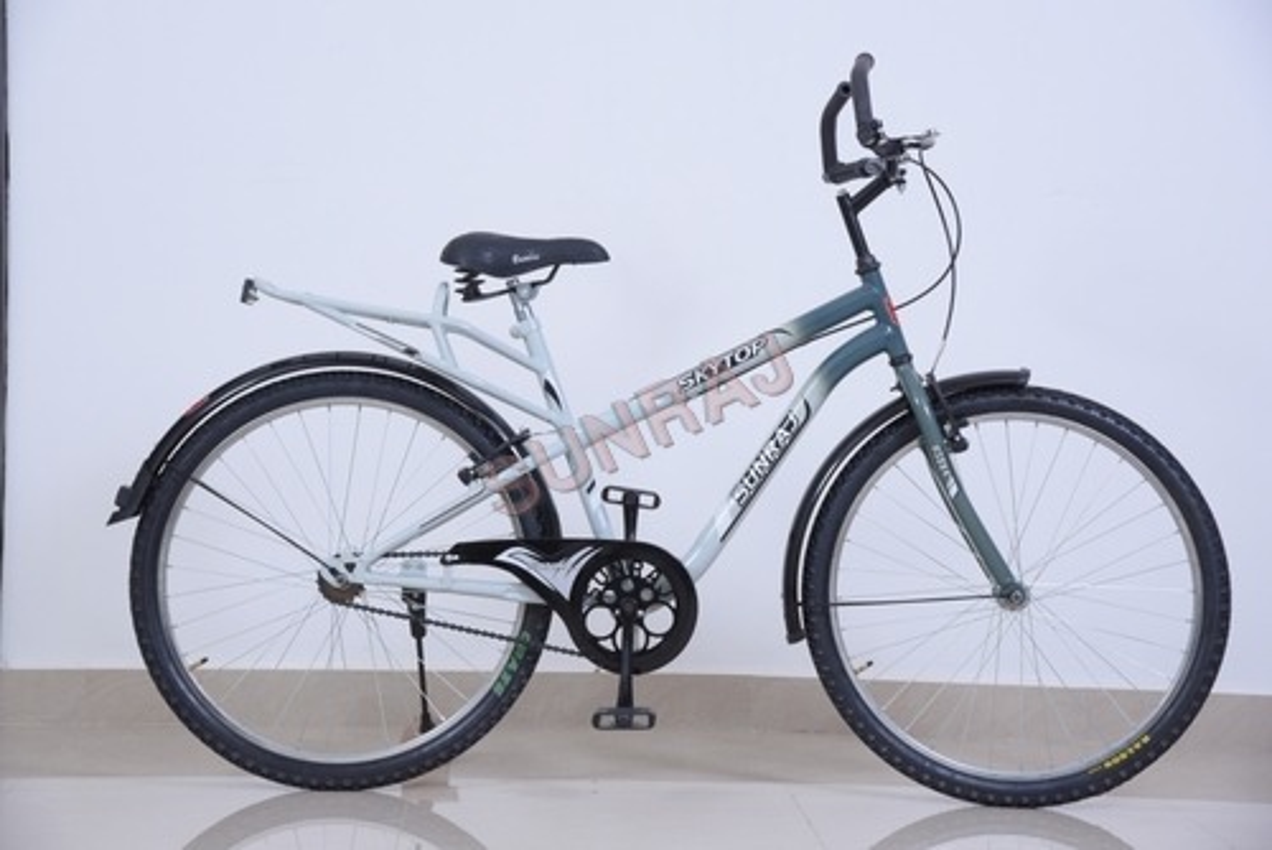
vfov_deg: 15.9
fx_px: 3040
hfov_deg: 23.6
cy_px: 425
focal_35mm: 86
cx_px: 636
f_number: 9
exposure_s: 1/160
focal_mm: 86
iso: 100
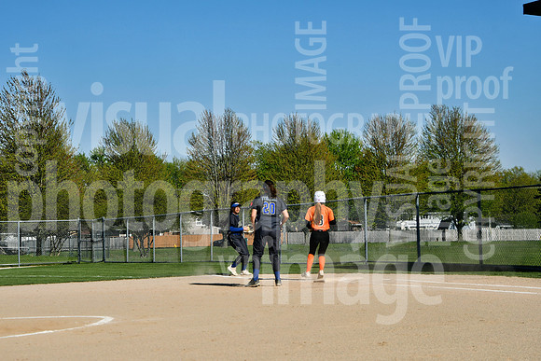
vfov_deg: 12.2
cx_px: 270
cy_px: 180
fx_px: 1691
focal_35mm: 112
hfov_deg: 18.2
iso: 100
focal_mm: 75
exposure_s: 1/800
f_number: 7.1
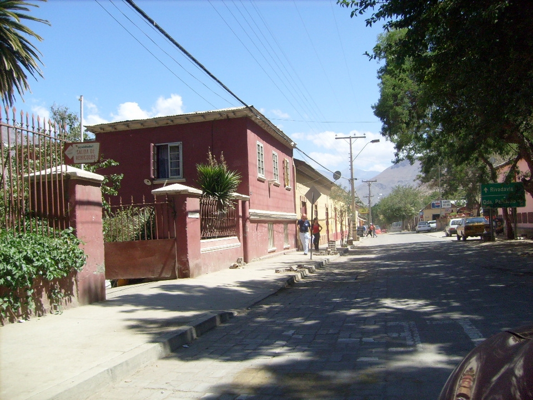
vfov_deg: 40.7
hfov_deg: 52.6
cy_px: 200
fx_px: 539
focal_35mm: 35
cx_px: 266
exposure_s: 1/250
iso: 80
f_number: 7.1
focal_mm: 5.8
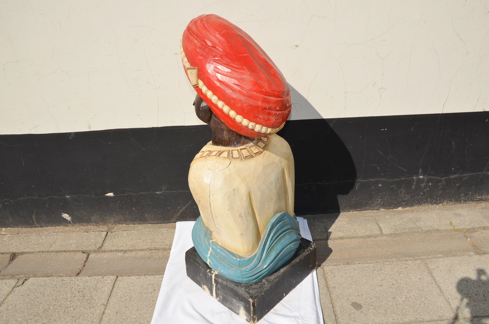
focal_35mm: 30
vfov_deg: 43.4
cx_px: 244
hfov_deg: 62.0
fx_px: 407
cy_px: 162
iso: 100
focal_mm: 20
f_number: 9
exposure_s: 1/250
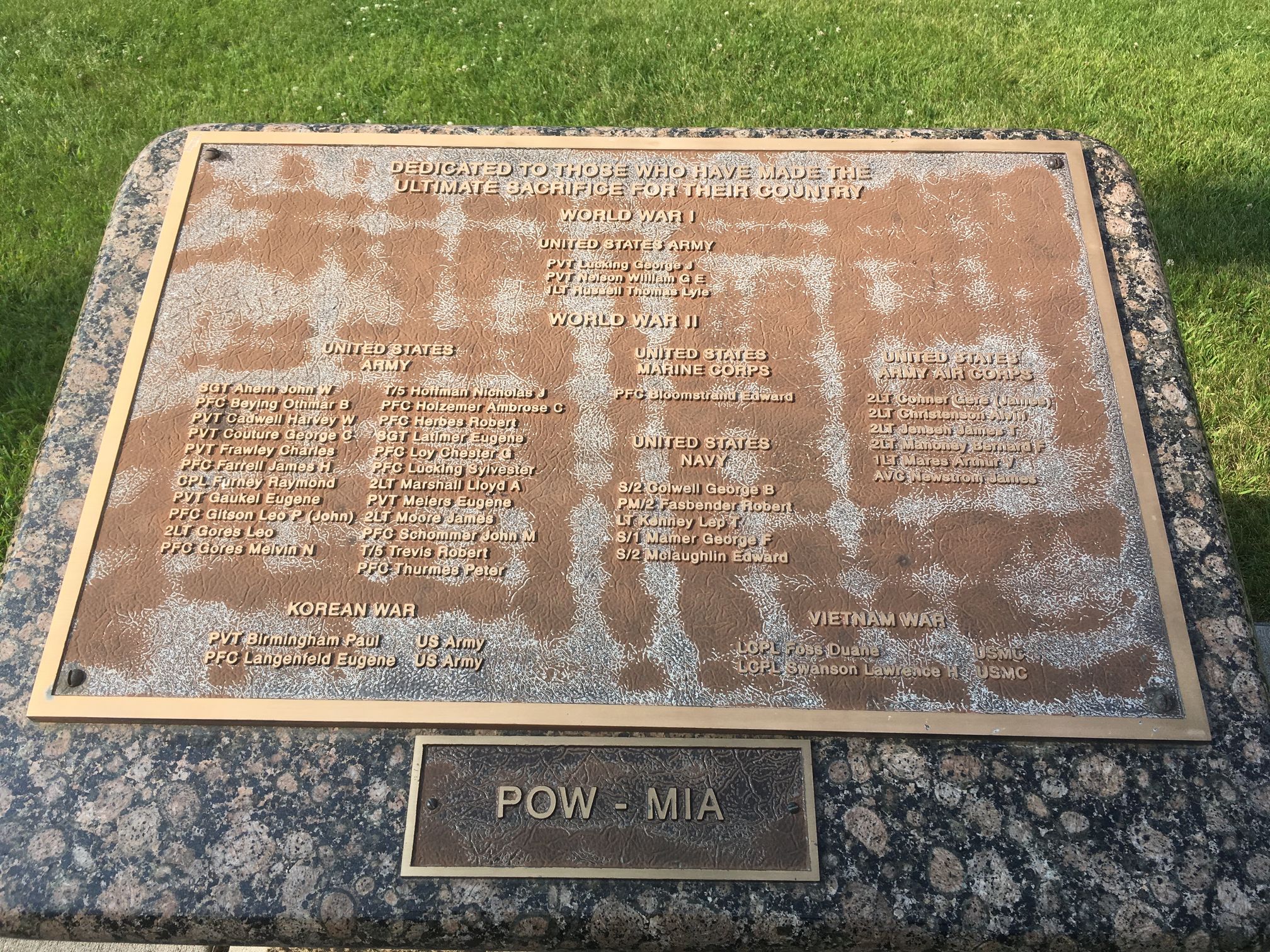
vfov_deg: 48.2
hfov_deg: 61.7
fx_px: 1064
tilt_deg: -50.6
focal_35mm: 29
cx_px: 635
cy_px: 476
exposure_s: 1/1099
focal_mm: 4.15
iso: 25
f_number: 2.2
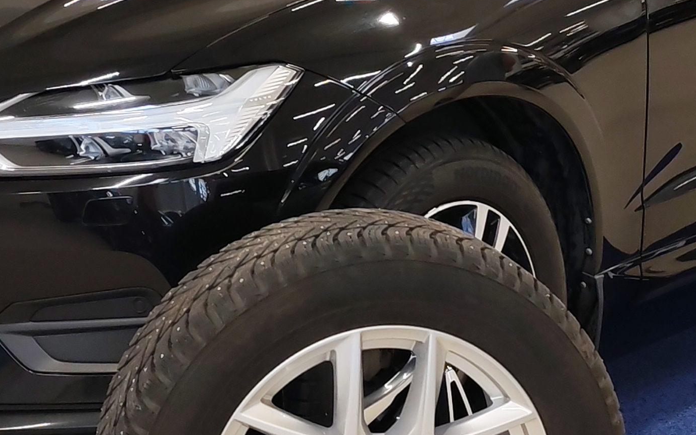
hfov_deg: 20.0
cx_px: 322
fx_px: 1973
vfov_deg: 12.6
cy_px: 130
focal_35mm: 104
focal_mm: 6.12
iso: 320
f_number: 1.9
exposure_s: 1/100
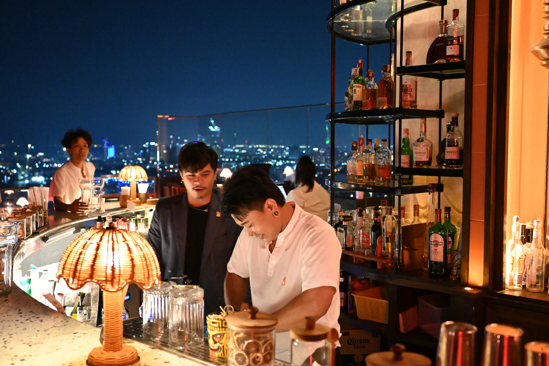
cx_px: 274
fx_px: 640
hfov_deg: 46.4
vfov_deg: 31.9
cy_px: 183
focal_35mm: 42
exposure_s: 1/60
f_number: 2.8
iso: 10000
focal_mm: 28
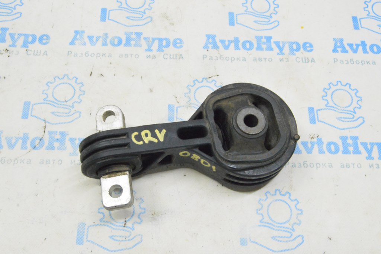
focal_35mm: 39
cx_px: 190
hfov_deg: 49.6
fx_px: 412
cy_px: 127
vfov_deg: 34.2
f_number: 20
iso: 6400
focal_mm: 26
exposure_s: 1/15
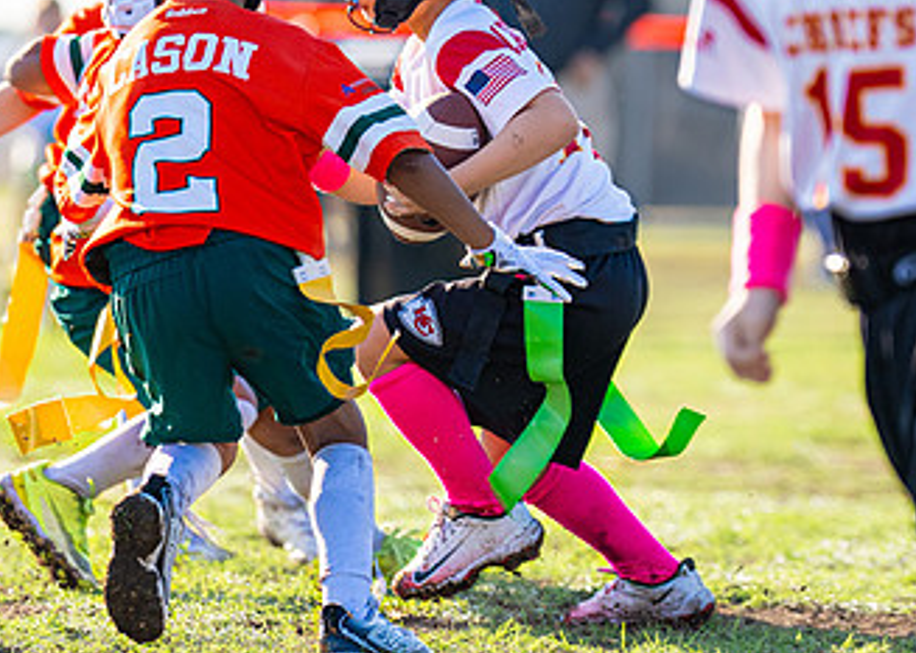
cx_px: 449
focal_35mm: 381
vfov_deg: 3.8
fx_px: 9904
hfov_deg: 5.3
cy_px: 74
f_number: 2.8
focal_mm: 135
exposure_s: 1/2000
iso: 250
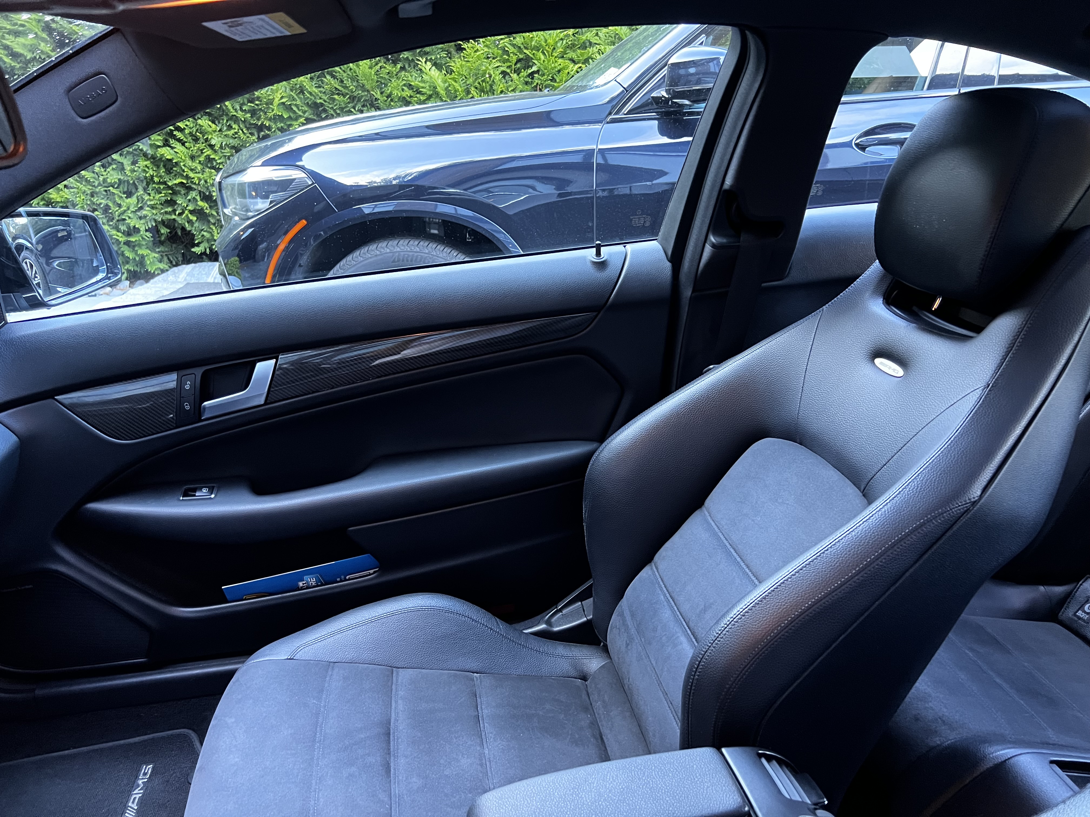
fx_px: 819
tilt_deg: -21.1
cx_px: 545
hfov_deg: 67.3
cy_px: 408
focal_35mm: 26
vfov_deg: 53.1
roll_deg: +0.8
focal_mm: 5.7
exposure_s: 1/60
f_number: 1.5
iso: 500
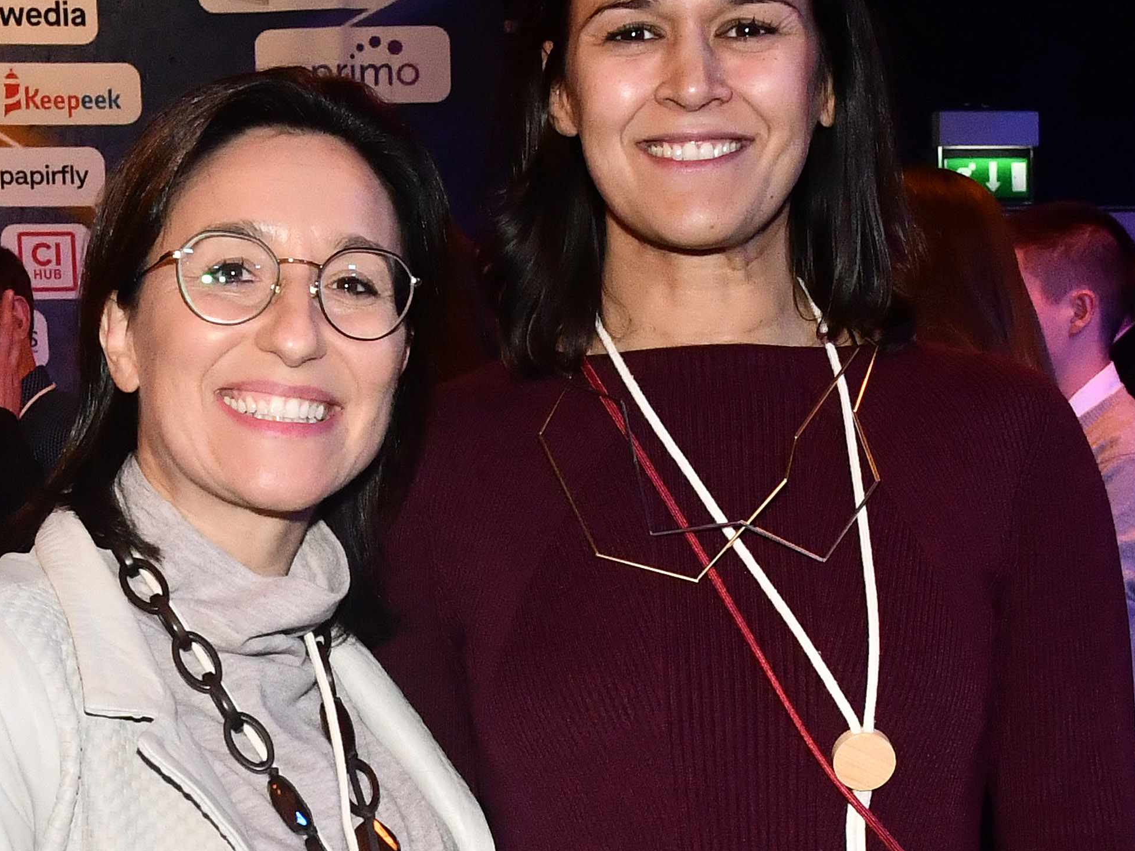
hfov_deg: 23.0
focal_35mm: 83
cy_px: 872
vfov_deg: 17.3
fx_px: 2721
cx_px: 147
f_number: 6.3
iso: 1600
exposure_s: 1/100
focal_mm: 20
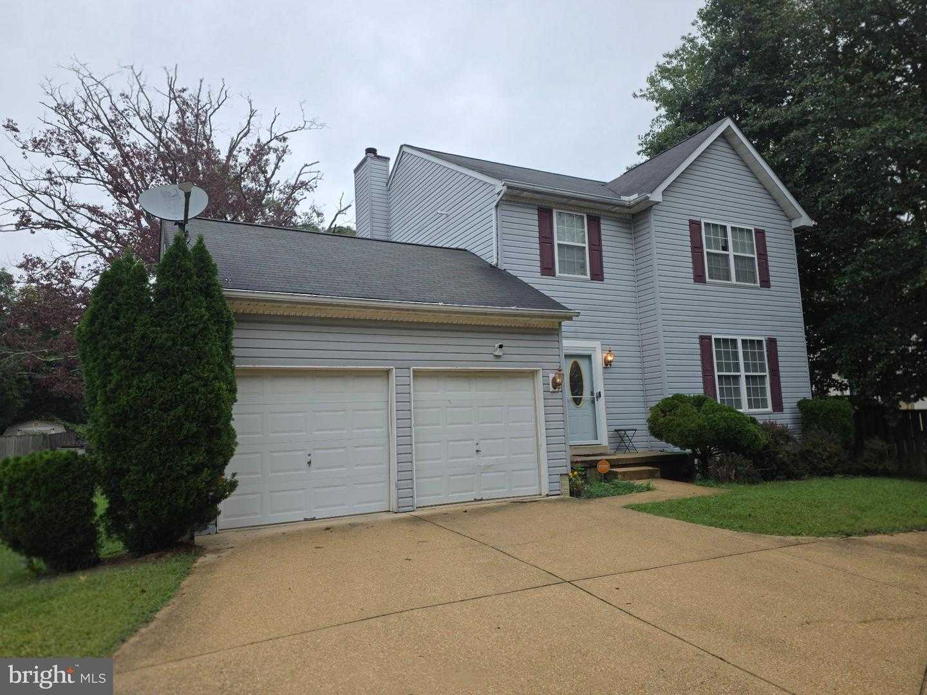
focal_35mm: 23
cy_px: 348
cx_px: 464
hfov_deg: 73.9
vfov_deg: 58.9
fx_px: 616
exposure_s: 1/1272
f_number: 1.7
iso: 80
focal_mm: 6.3
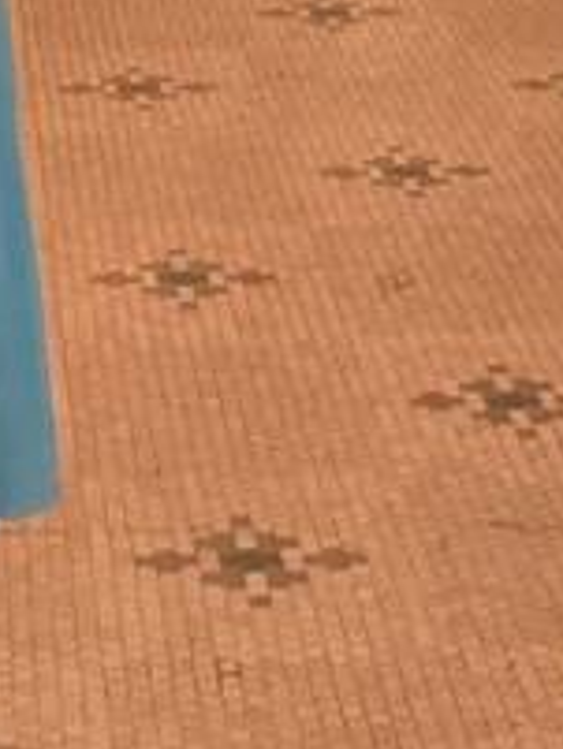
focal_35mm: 117
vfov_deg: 13.7
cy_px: -853
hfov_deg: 12.5
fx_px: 2535
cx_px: -48
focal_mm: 2.69
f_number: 1.9
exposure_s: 1/32
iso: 320
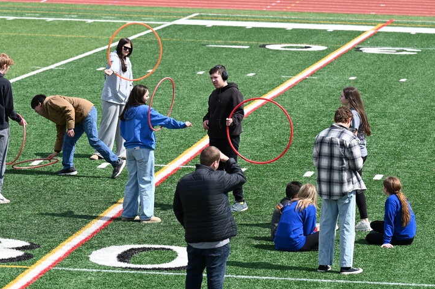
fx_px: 3465
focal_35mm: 287
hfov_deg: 7.2
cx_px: 192
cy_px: 169
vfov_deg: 4.8
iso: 100
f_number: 5.6
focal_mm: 200
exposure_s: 1/500
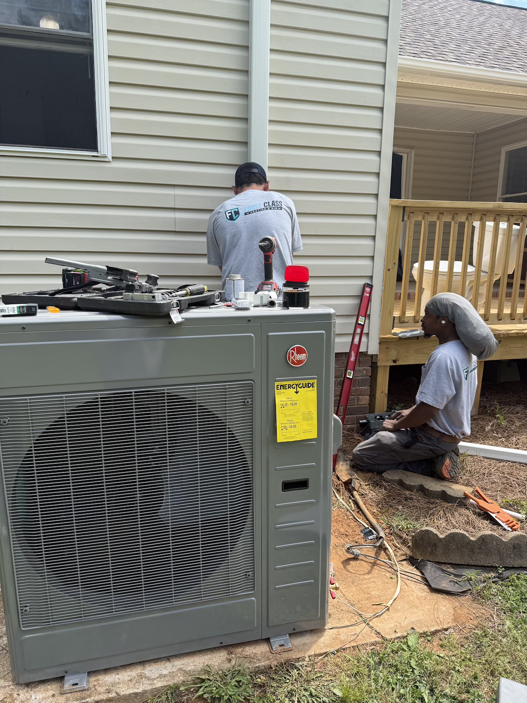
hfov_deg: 56.8
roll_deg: -1.1
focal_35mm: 24
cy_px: 352
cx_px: 264
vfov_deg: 71.6
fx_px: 487
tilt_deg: -10.8
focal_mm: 6.76
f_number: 1.78
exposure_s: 1/1653
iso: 80
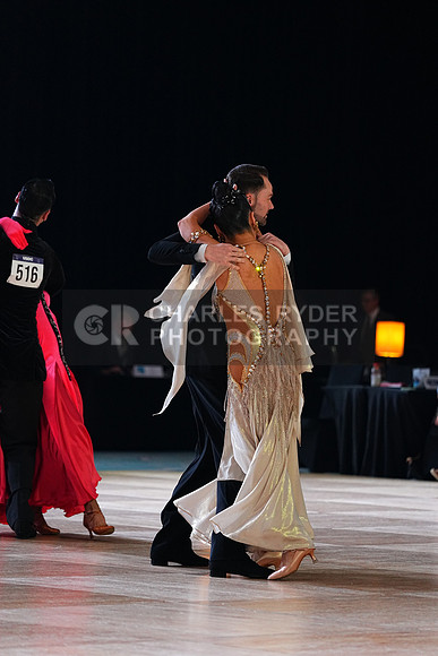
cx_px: 219
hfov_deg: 7.8
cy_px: 328
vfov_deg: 11.7
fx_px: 3210
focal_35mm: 176
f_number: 4
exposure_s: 1/400
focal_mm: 176
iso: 2500
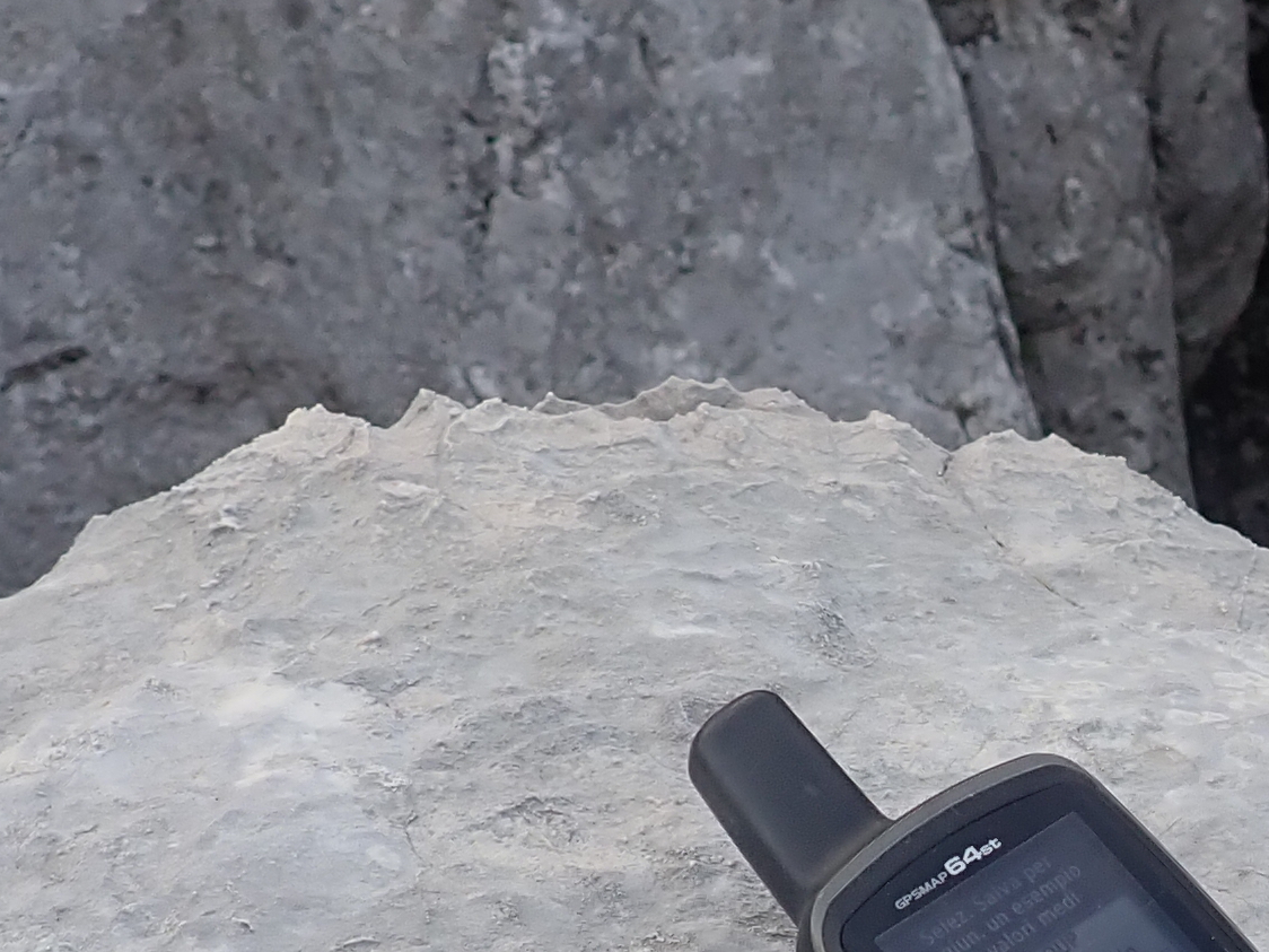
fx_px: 3263
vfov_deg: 16.3
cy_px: 901
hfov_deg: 21.5
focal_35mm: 89
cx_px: 1135
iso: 100
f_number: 2.8
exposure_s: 1/200
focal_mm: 4.5
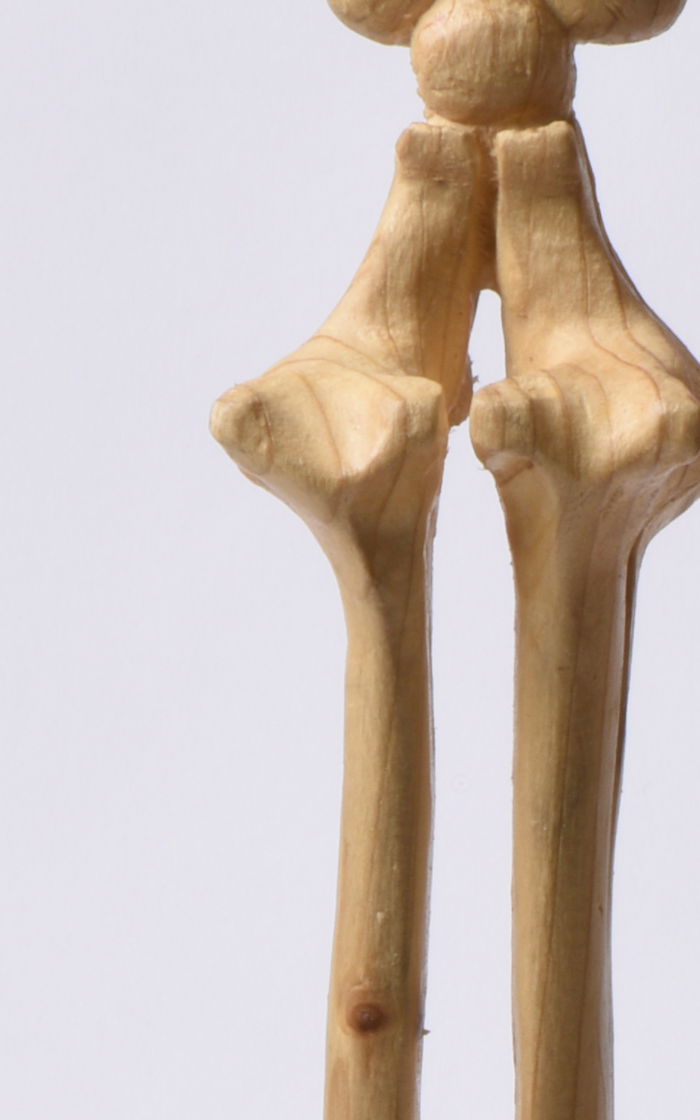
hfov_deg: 2.4
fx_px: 16234
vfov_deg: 3.9
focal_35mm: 532
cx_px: 2306
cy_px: 1410
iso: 100
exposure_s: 2.5
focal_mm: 105
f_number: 29
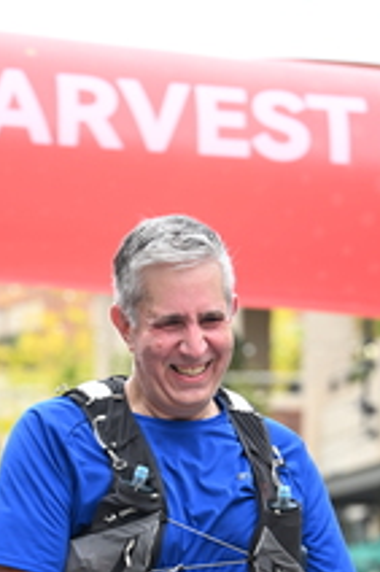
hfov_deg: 7.5
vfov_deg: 11.2
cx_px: 166
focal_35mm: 182
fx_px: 2886
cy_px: 542
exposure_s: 1/1000
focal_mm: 70
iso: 400
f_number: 2.8
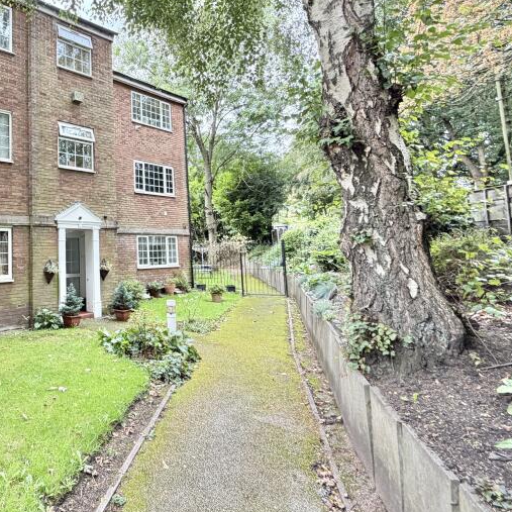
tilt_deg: +9.0
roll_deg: +0.5
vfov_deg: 62.3
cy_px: 201
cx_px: 75
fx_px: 418
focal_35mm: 25
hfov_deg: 56.4
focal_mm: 2.22
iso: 125
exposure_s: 1/121
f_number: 2.2
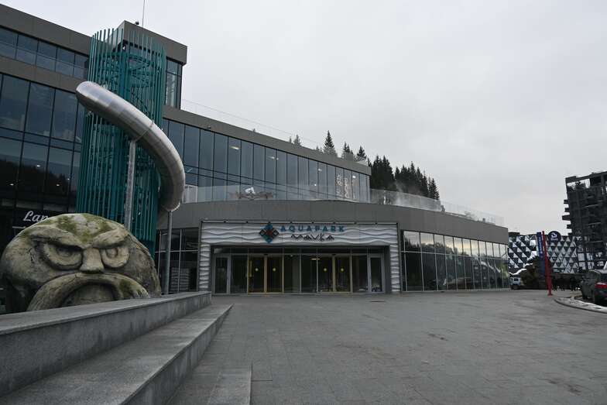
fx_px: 430
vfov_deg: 50.4
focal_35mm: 26
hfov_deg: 70.4
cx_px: 304
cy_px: 202
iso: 100
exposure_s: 1/100
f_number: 5
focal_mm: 17
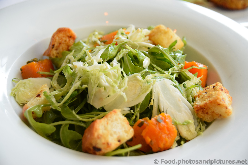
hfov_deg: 30.5
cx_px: 124
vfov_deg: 20.6
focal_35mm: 66
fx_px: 455
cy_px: 82
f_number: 5.6
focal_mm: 44
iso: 800
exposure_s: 1/125
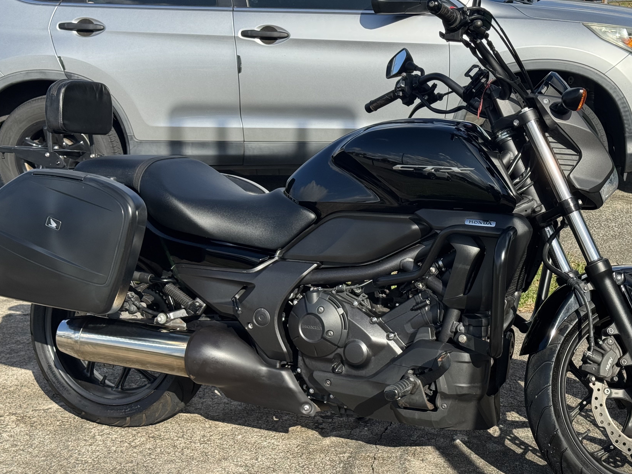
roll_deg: -0.3
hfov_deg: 32.6
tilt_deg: -12.9
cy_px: 214
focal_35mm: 59
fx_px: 1077
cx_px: 366
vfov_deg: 24.8
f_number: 1.78
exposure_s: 1/3096
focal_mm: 6.76
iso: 64
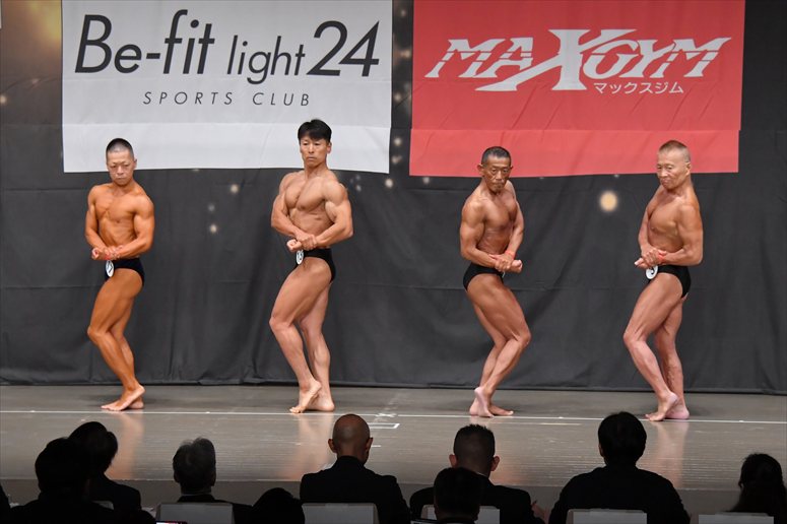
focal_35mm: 147
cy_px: 262
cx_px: 394
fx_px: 3212
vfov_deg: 9.3
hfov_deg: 14.0
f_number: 5.6
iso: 5000
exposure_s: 1/400
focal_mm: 98
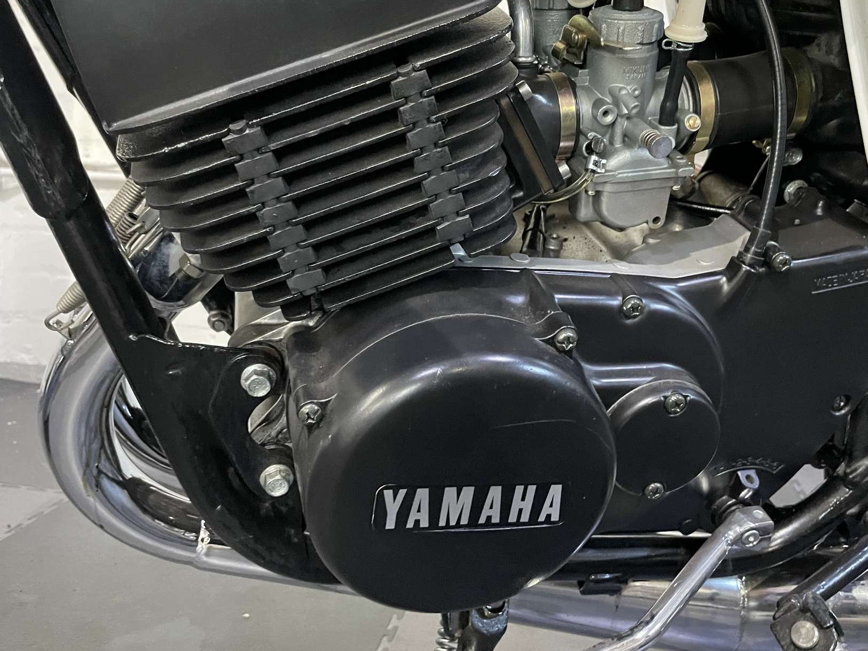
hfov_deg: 56.8
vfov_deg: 43.9
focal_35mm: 32
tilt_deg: -5.7
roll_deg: -2.3
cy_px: 261
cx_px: 432
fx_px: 802
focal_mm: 4.2
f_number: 1.6
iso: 640
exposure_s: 1/25
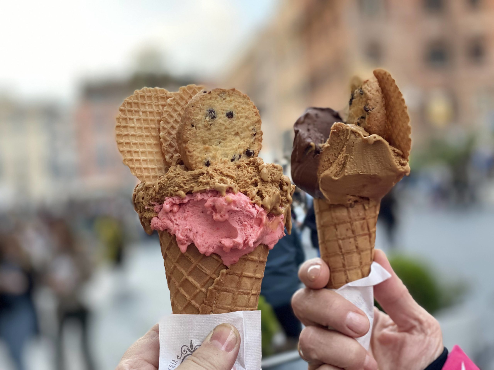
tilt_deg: -0.8
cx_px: 247
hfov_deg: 36.8
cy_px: 185
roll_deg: +2.5
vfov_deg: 28.0
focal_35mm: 52
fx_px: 742
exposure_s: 1/100
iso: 125
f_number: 2
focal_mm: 6
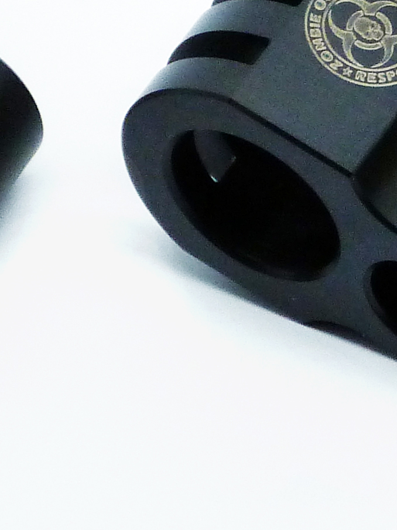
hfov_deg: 1.8
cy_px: 123
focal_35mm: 831
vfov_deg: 2.4
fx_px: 12716
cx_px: 702
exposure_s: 1/80
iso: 200
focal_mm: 31.3
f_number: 3.8
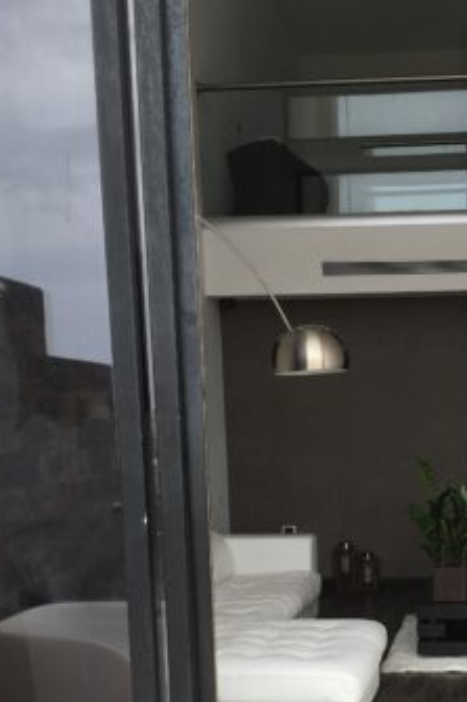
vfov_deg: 35.3
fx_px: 1052
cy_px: 595
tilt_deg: -8.9
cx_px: 410
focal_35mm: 54
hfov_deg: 24.4
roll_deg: -0.1
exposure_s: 1/234
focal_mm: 4.15
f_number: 2.2
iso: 25
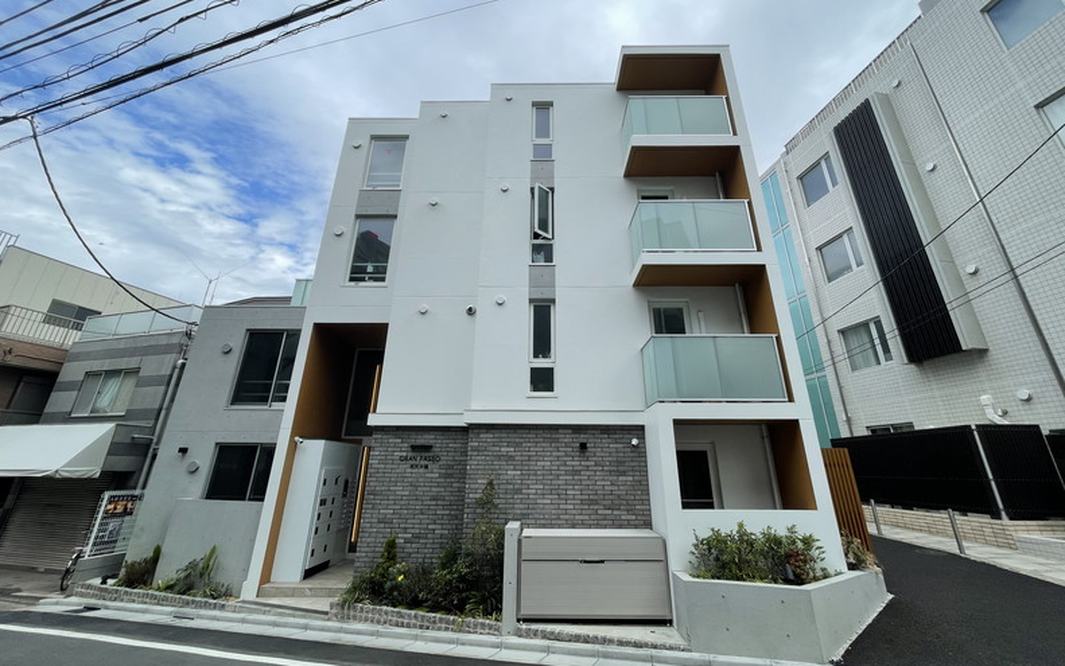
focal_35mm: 15
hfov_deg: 101.4
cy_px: 293
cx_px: 536
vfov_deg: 74.6
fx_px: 436
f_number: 2.4
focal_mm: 1.55
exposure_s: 1/727
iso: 25
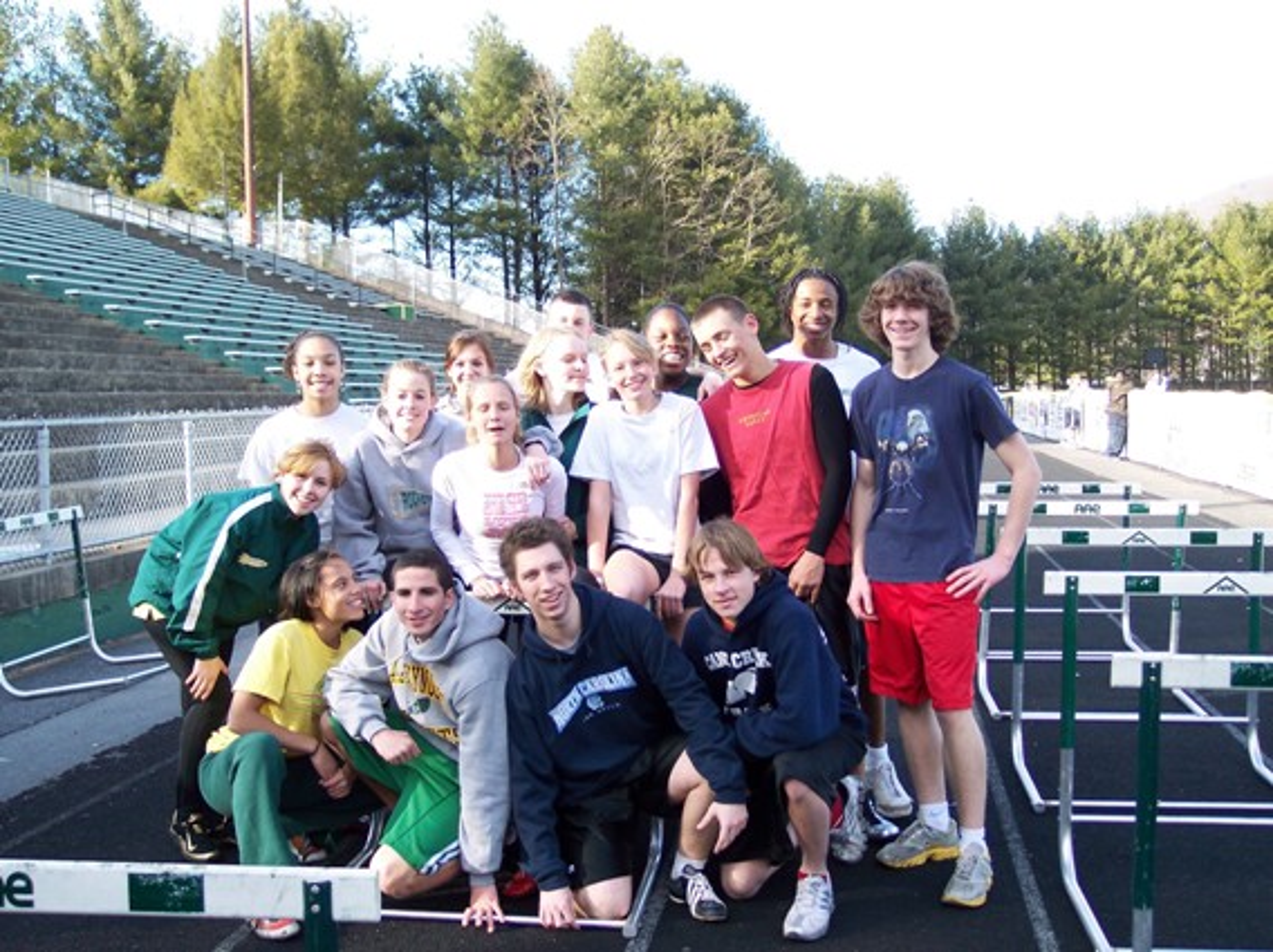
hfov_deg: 49.0
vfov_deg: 37.7
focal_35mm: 38
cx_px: 636
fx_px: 1396
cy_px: 476
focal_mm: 8
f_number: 2.8
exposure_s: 1/180
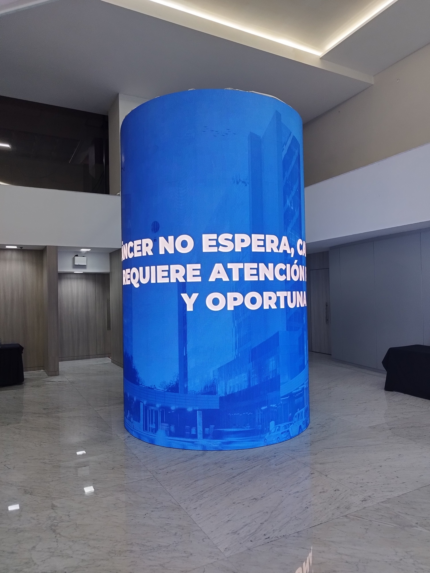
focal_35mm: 25
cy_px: 286
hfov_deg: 54.9
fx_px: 414
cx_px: 215
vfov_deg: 69.4
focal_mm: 5.95
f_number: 1.89
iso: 330
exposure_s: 1/40
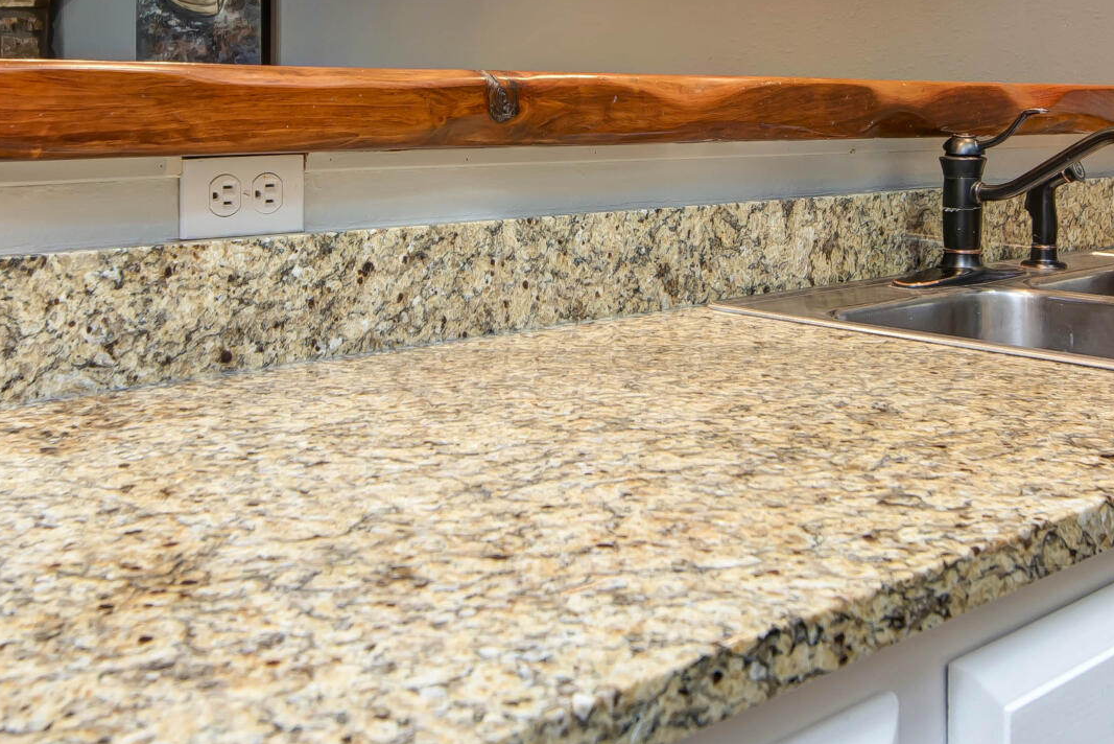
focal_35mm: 45
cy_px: 88
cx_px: 560
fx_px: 1393
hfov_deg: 43.6
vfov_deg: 28.8
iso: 200
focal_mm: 16
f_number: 6.3
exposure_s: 1/8
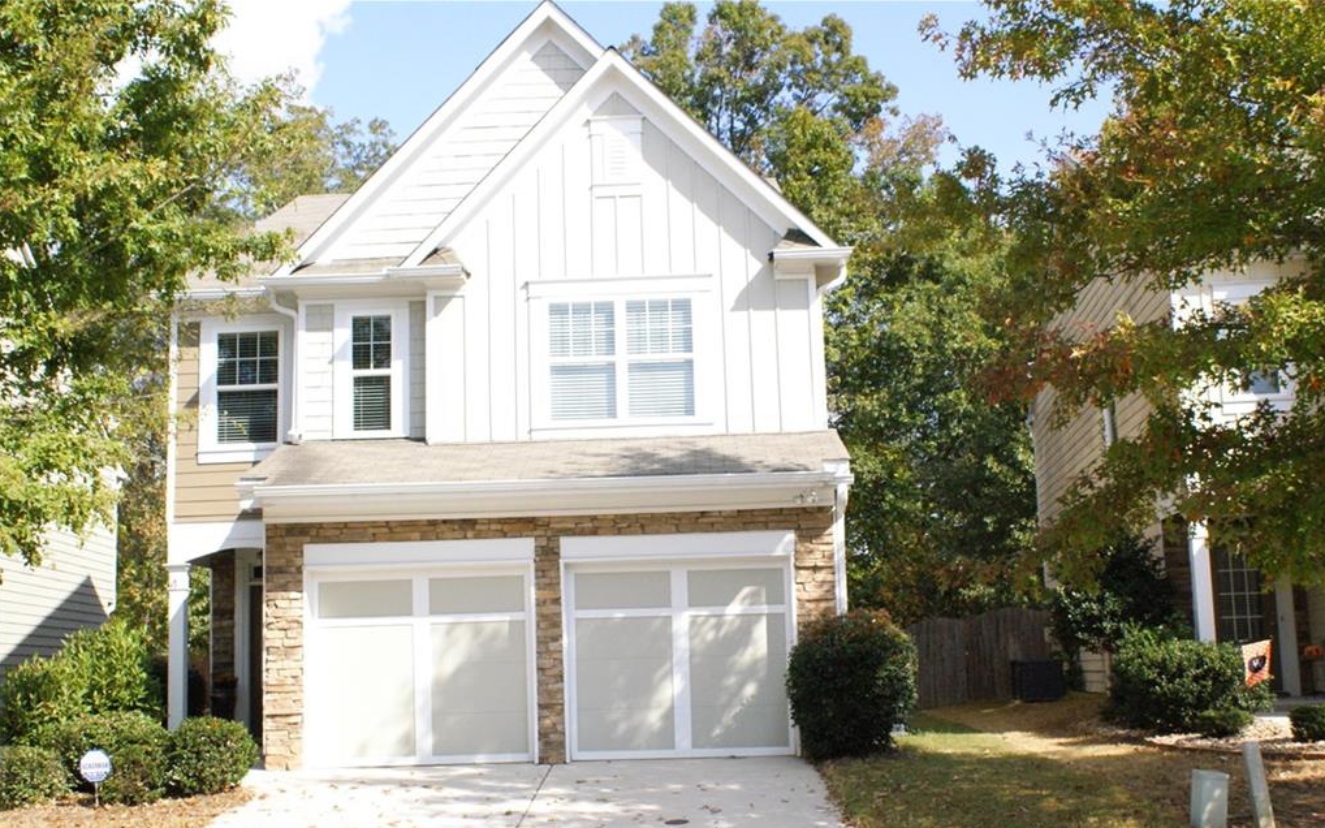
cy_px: 444
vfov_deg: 32.0
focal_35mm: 40
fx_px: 1444
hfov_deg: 49.3
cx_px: 661
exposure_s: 1/1250
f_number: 9
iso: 1600
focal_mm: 26
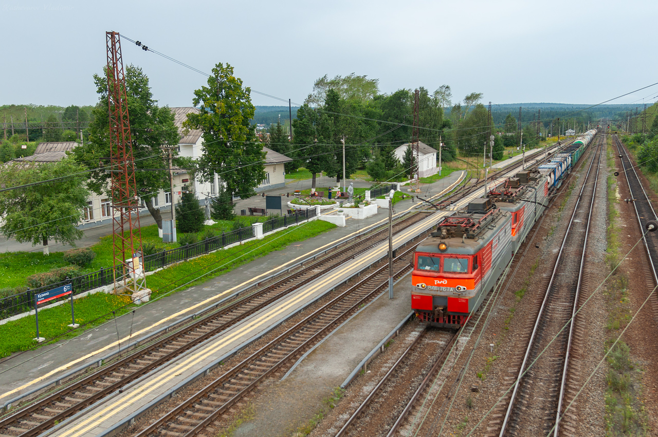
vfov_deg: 36.8
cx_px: 329
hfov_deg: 53.2
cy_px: 218
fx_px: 657
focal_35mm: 36
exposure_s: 1/800
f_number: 4
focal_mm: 24
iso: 400
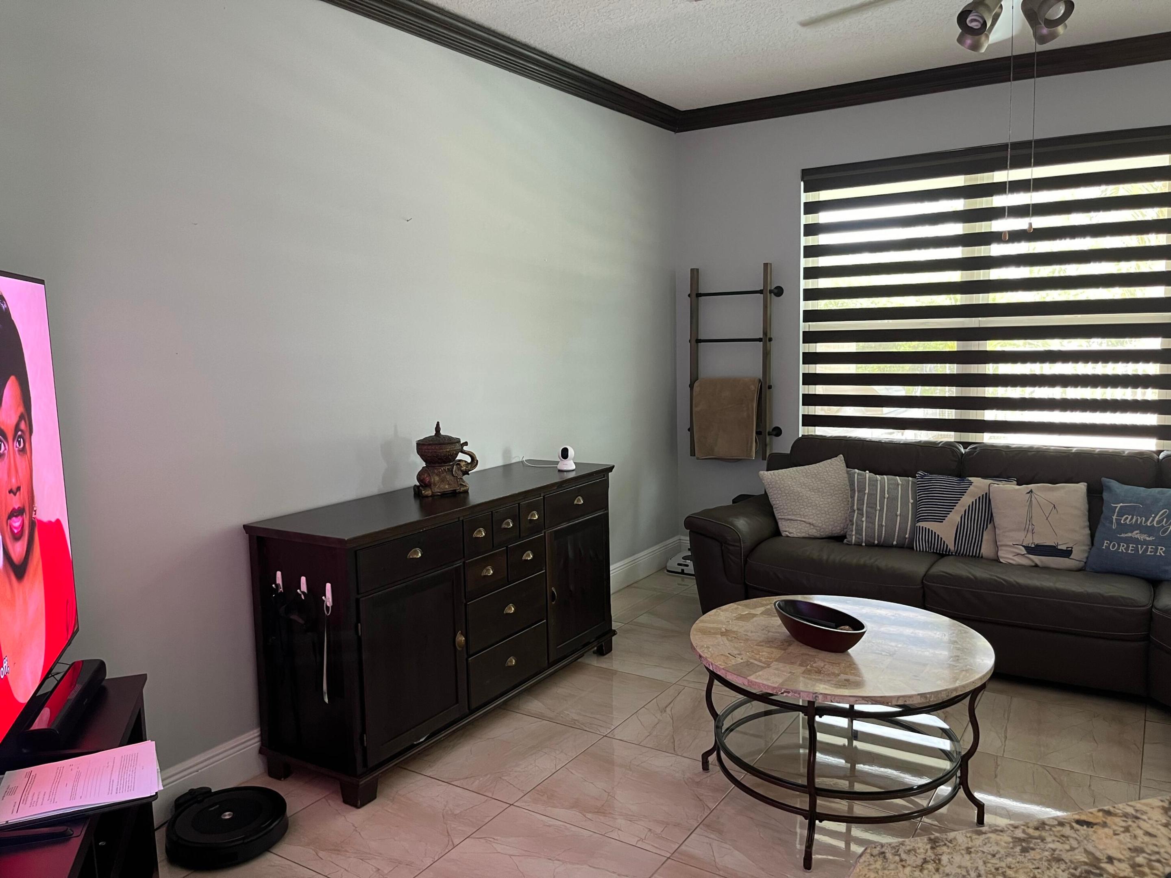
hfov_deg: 67.3
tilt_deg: -5.6
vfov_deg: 53.1
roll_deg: +2.7
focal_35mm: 26
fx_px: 880
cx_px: 586
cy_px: 439
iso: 125
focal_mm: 5.1
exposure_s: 1/60
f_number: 1.6
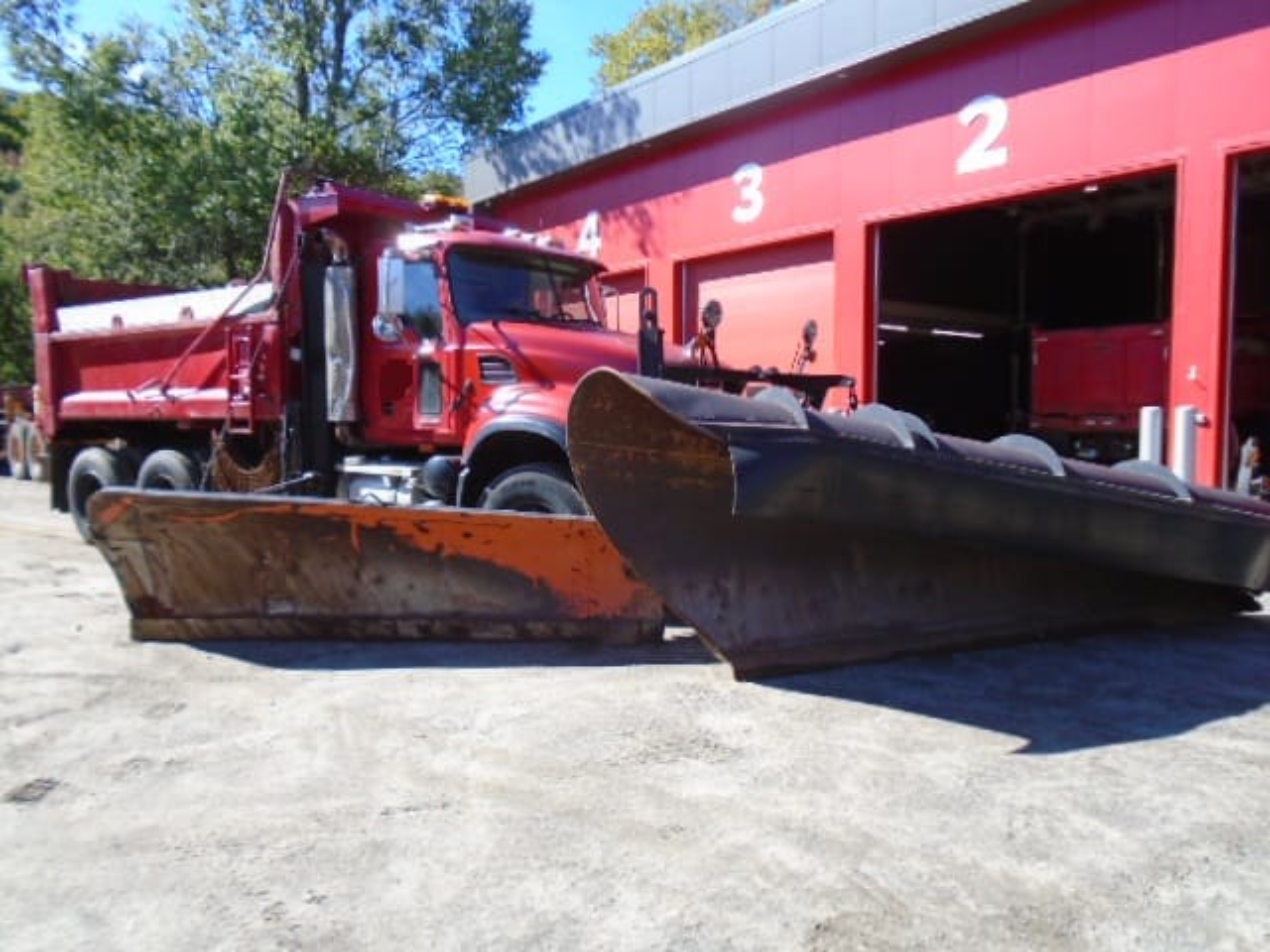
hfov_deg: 67.3
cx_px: 635
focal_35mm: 26
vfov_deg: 53.1
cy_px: 476
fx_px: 954
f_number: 3.2
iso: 100
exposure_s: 1/320
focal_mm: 4.6
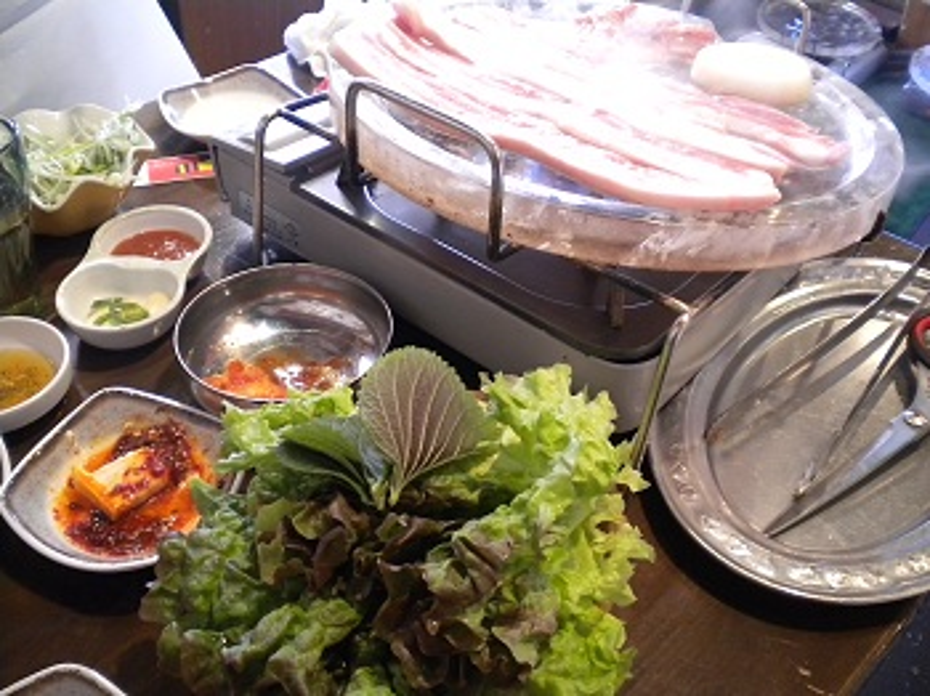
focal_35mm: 35
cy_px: 348
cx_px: 465
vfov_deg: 40.7
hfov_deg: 52.7
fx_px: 940
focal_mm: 6.3
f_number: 3.1
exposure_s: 1/20.3
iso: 400
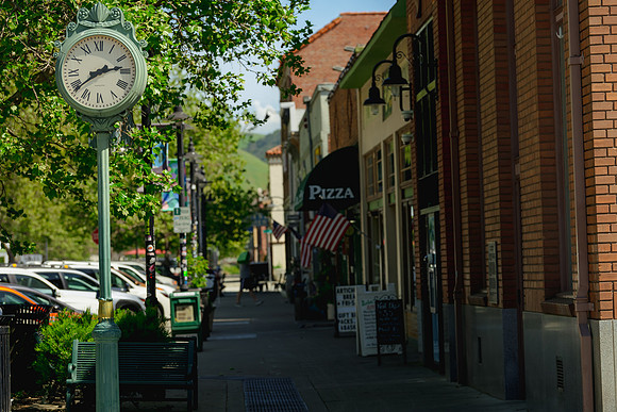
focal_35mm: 130
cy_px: 206
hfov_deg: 15.8
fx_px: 2228
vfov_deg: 10.6
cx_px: 308
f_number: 4.5
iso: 100
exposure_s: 1/1250
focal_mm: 130
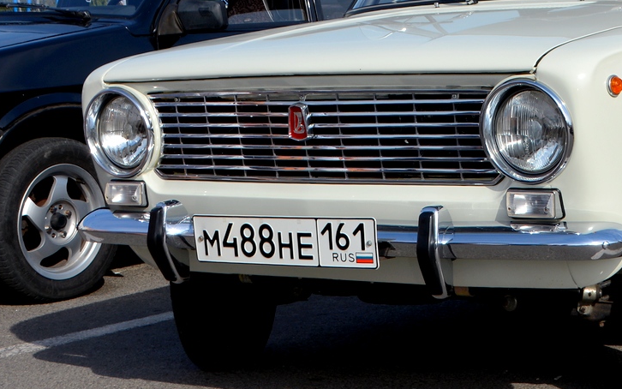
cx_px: 561
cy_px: 41
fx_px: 1712
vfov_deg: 12.9
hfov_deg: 20.2
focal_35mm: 101
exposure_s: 1/320
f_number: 9
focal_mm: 32
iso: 100
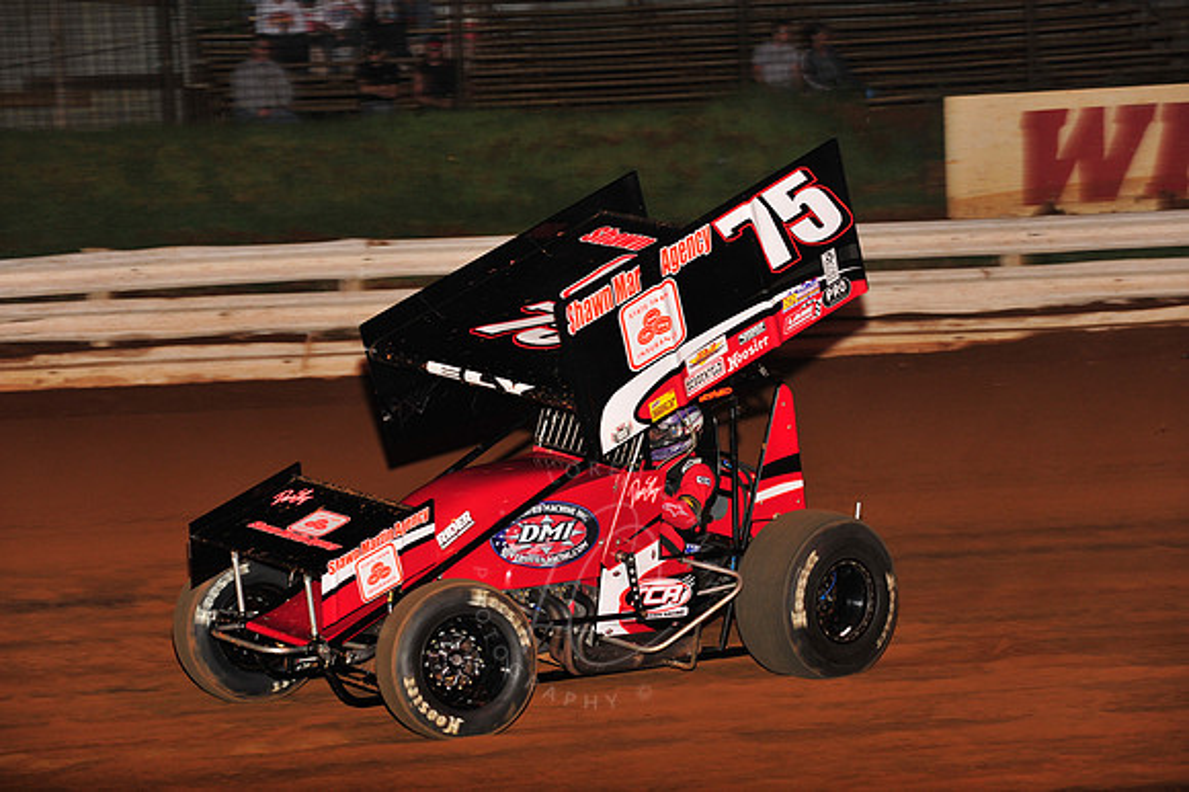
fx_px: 4126
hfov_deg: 16.4
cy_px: 396
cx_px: 594
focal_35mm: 125
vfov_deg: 11.0
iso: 800
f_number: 6.3
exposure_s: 1/320
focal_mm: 125
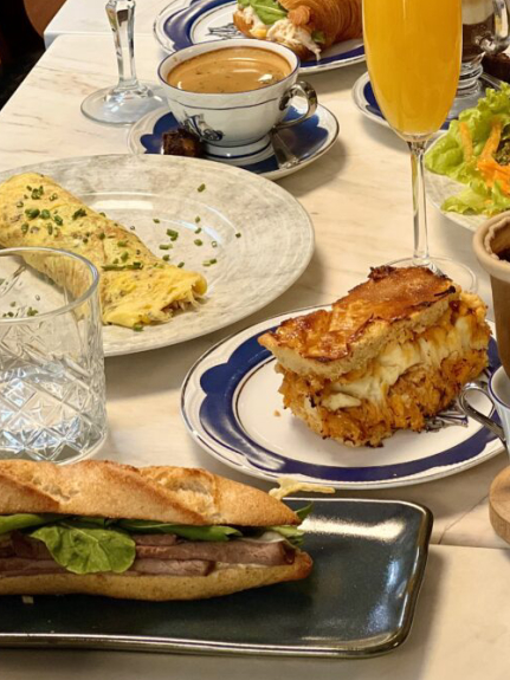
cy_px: 187
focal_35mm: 118
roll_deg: +2.9
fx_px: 2319
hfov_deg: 12.5
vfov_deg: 16.6
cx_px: 364
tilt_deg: -25.8
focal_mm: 9
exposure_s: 1/60
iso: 125
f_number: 2.8
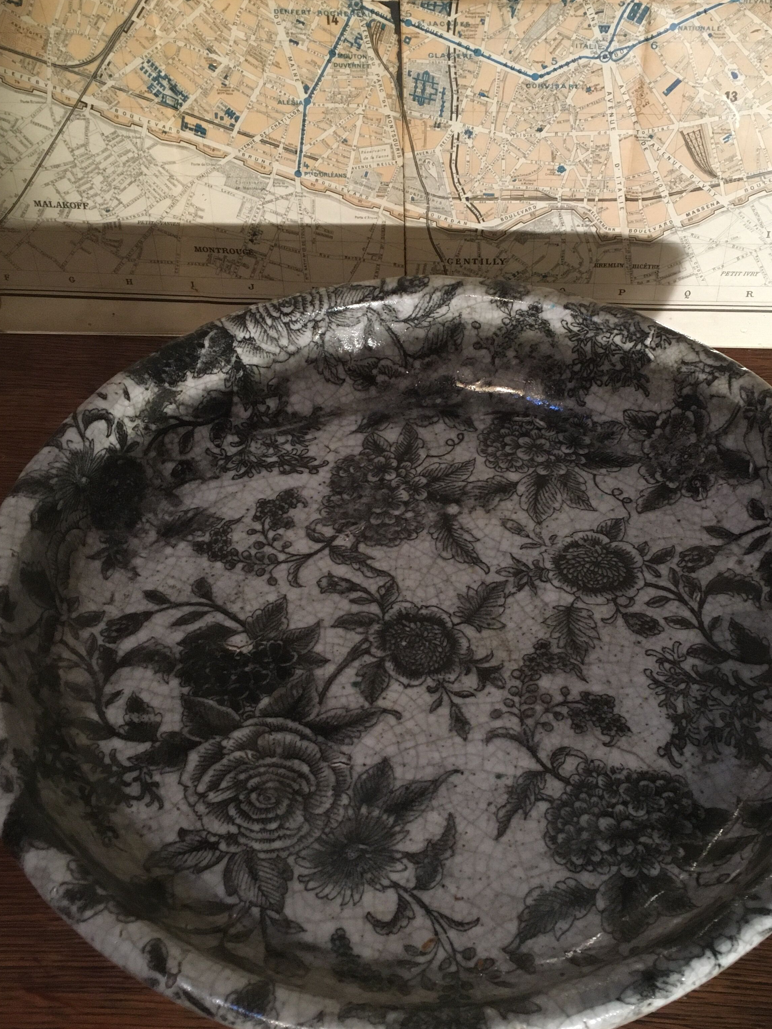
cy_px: 531
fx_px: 1130
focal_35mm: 38
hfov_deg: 37.7
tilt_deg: -48.7
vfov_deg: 49.0
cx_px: 438
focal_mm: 4.15
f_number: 2.2
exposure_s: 1/33
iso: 250
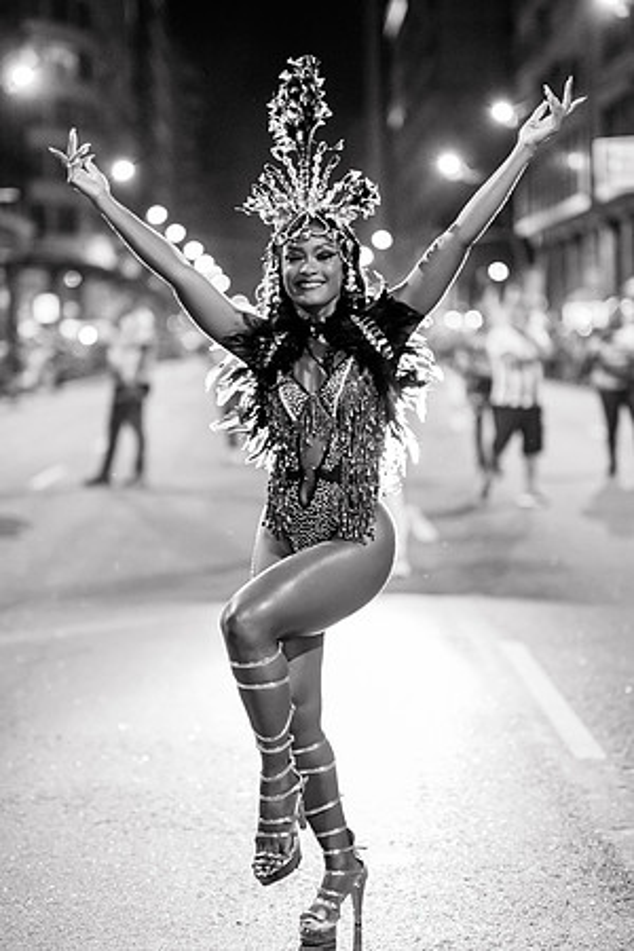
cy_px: 476
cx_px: 317
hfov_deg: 18.2
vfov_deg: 27.0
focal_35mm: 75
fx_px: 1981
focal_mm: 50
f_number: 1.2
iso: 2000
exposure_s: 1/320
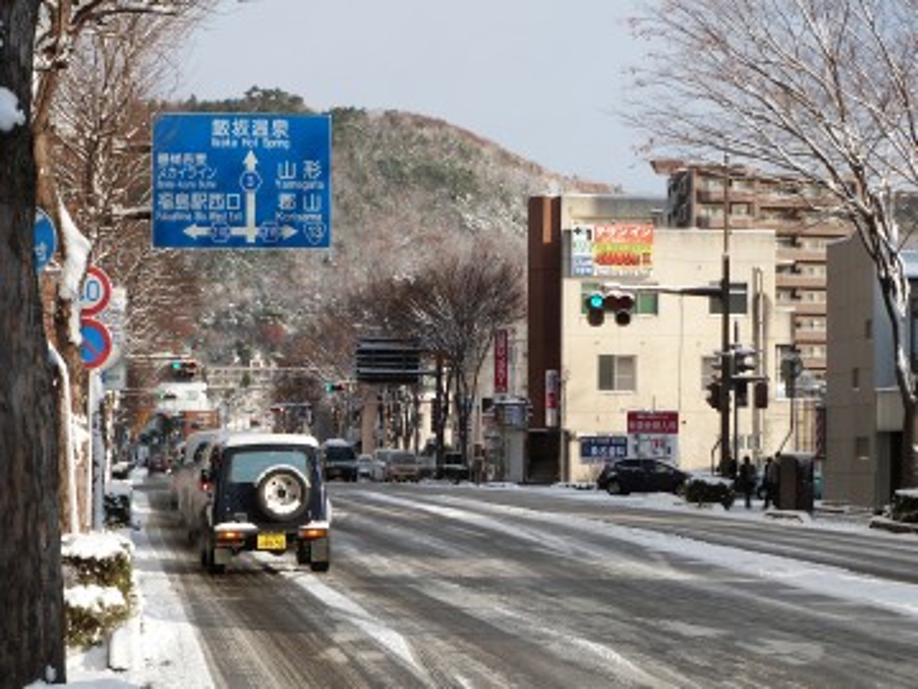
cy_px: 344
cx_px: 459
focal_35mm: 95
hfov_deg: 20.7
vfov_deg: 15.6
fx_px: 2519
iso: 100
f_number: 5.6
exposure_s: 1/250
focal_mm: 17.2
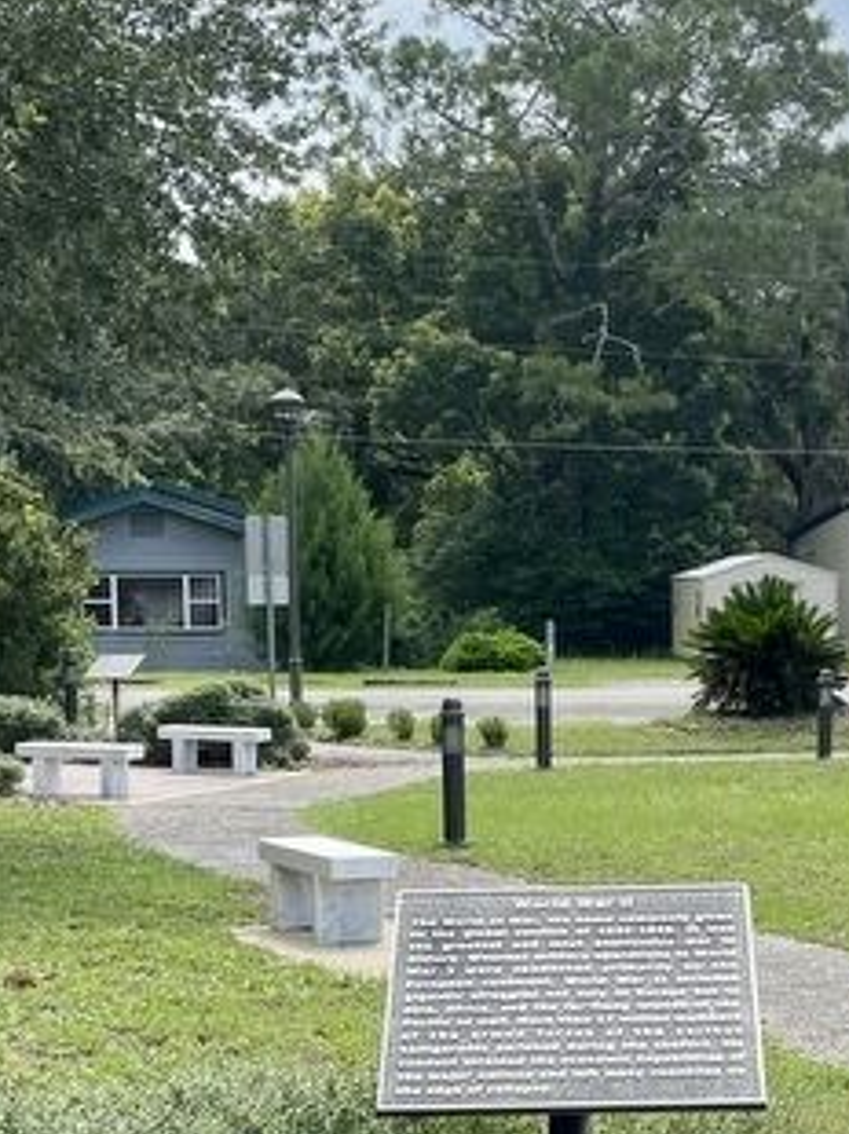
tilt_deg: -7.4
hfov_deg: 21.9
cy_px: 832
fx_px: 2194
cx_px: 476
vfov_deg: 28.6
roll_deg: +0.0
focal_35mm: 67
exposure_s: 1/1319
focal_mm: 4.2
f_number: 1.6
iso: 32
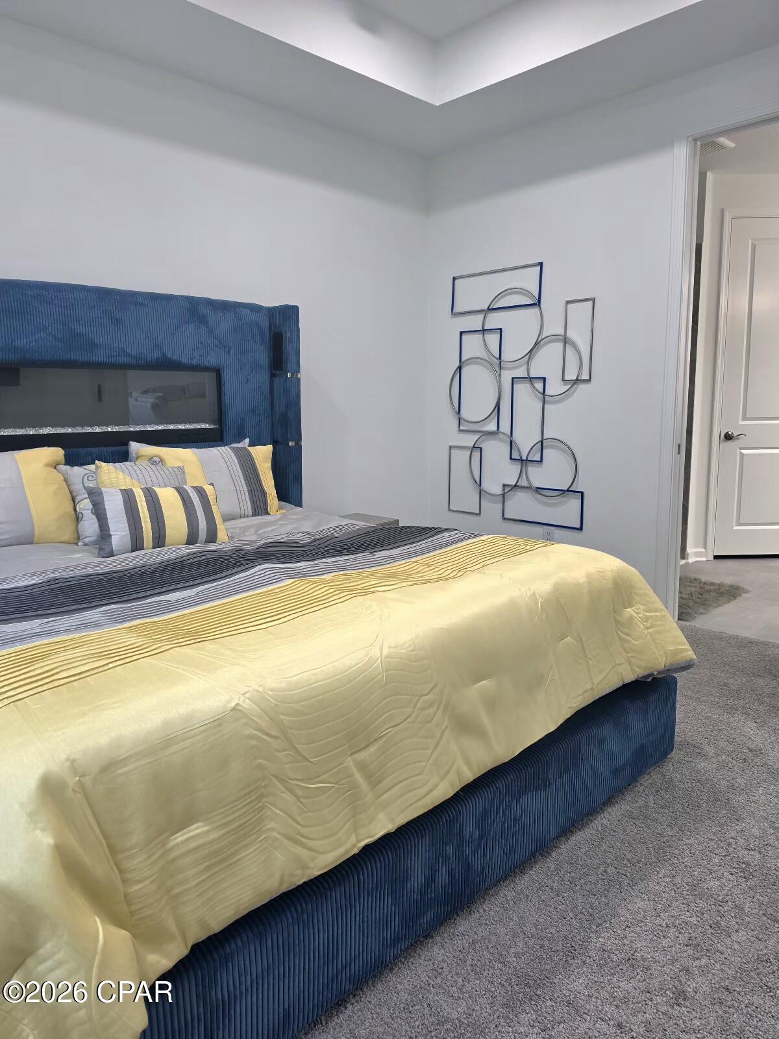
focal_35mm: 23
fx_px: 690
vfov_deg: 73.9
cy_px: 520
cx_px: 390
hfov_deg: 58.9
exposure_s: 1/120
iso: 100
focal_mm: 6.5
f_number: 1.4
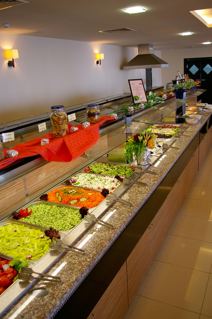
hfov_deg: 47.9
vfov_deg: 67.4
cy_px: 160
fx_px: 239
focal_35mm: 27
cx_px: 106
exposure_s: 1/45
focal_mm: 18
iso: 200
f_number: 3.5
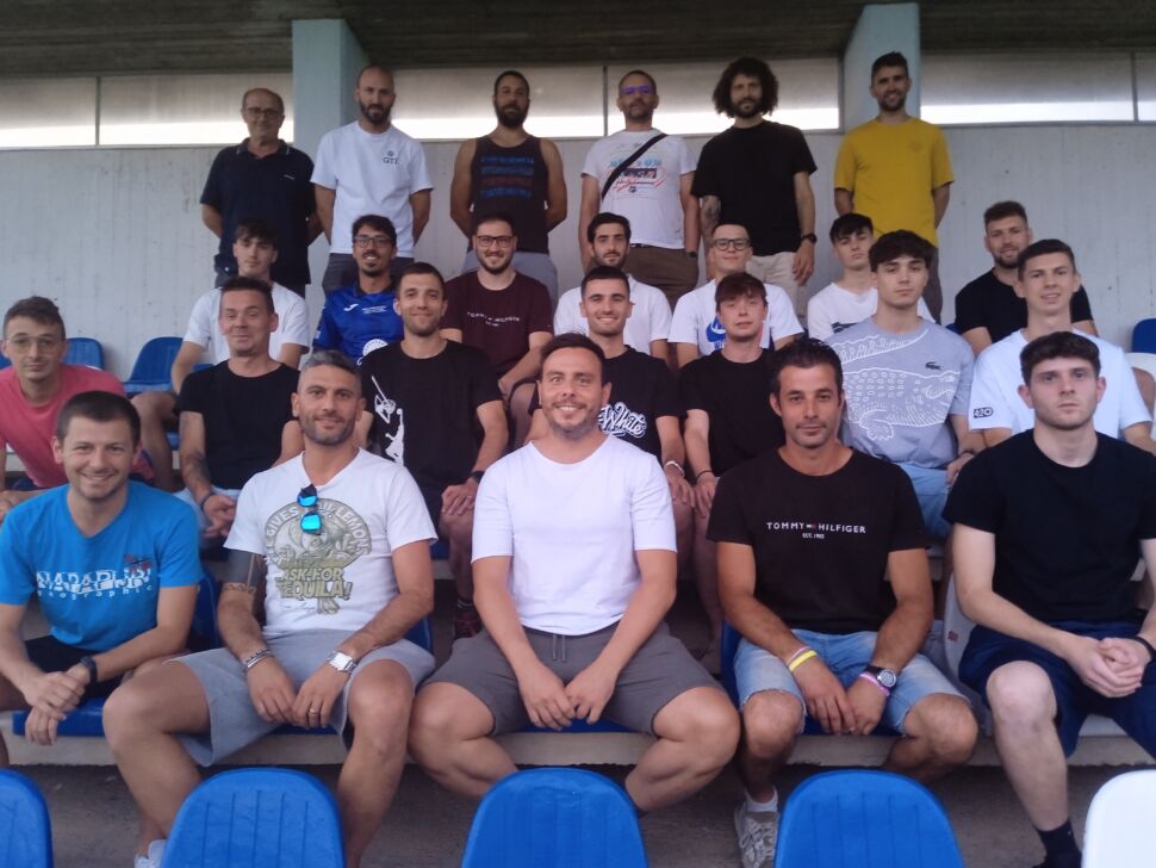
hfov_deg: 63.4
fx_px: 935
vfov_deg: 49.8
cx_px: 578
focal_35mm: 28
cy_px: 434
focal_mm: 3.43
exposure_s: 1/25
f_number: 2.2
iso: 450
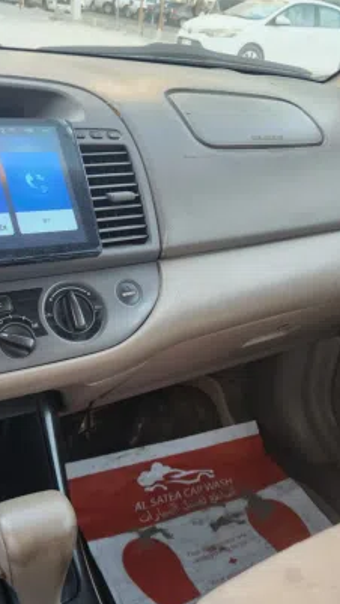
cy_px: 357
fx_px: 640
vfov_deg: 50.2
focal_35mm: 40
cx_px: 205
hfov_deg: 29.7
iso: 320
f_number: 1.8
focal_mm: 5.4
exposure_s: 1/100
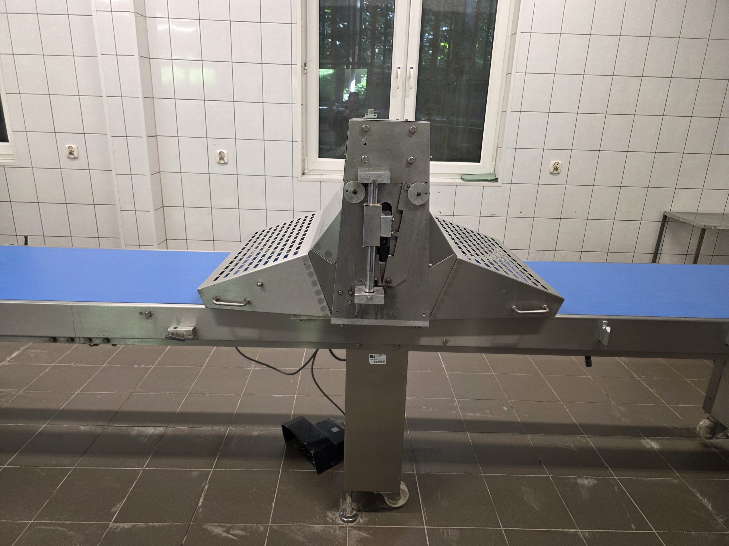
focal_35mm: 23
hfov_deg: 73.9
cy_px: 273
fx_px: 484
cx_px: 364
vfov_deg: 58.9
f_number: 1.7
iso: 200
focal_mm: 6.3
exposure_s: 1/100
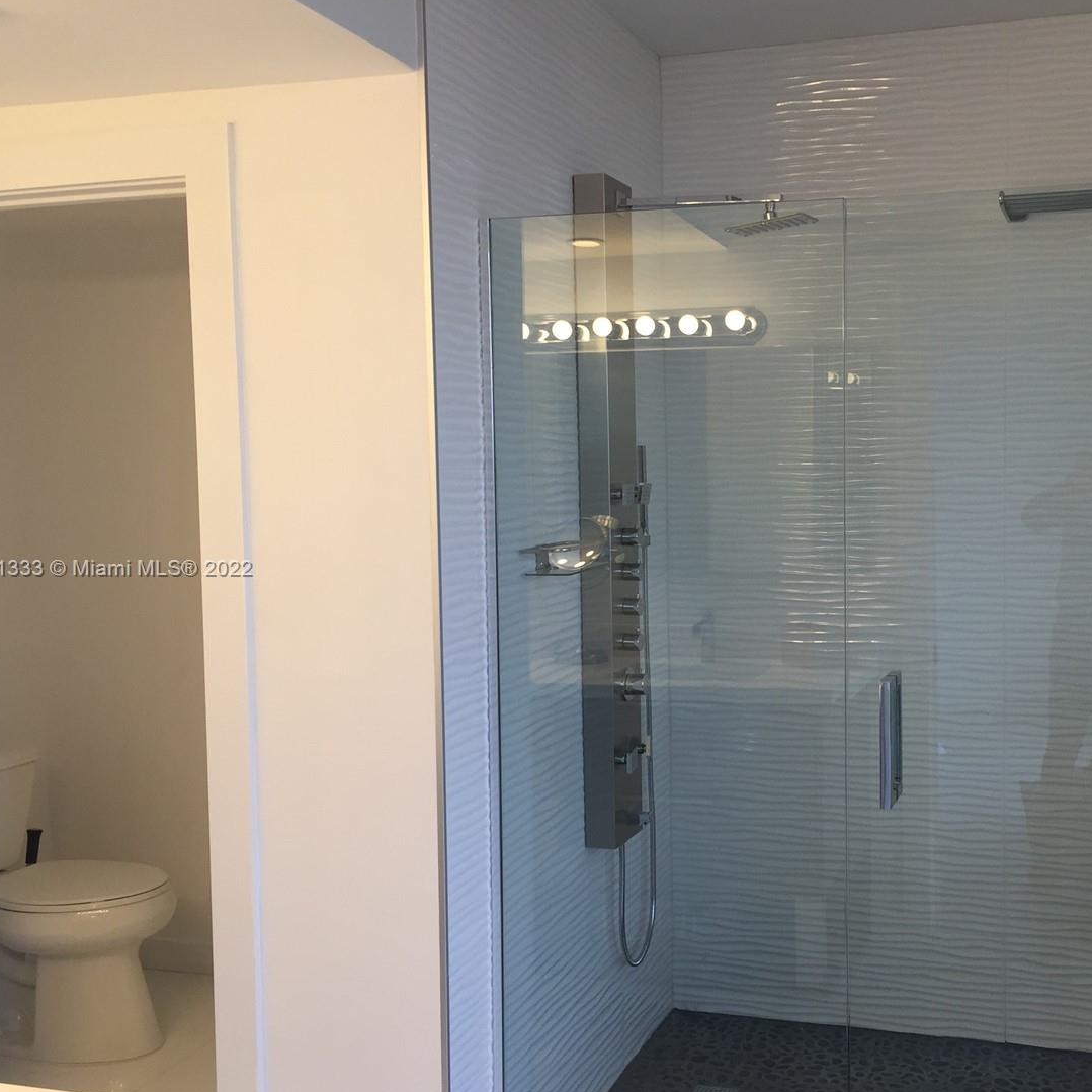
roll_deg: +0.1
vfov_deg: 43.8
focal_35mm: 38
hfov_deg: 43.2
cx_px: 738
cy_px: 570
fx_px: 1356
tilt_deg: -3.5
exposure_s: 1/120
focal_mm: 4.15
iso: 40
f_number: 2.2
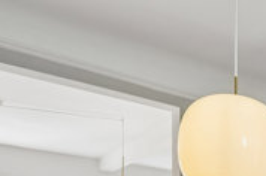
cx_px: 371
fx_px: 465
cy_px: 266
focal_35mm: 63
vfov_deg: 18.8
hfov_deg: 25.9
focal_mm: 14
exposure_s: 1/125
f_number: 5
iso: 400
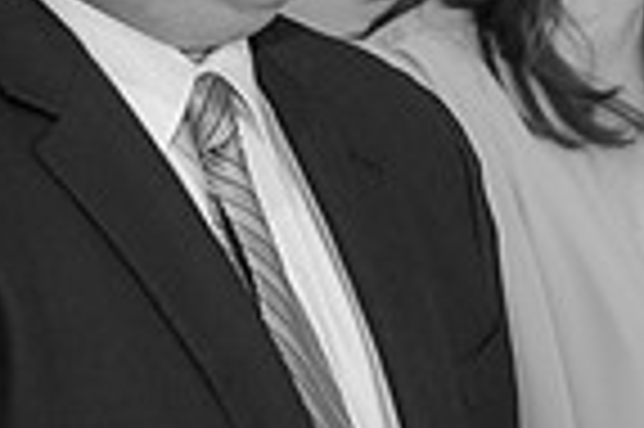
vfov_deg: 4.7
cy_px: 168
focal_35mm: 290
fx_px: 5182
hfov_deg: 7.1
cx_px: 524
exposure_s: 1/100
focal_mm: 66
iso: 1000
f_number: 2.8
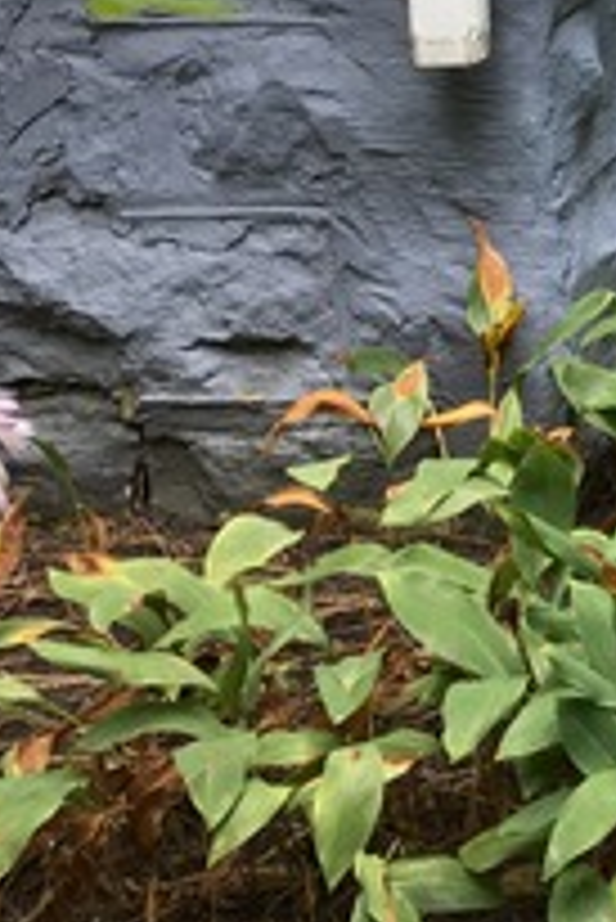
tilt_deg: -9.3
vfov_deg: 20.5
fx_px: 2408
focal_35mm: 94
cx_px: 1295
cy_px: -139
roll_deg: +0.2
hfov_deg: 12.5
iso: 32
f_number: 2.2
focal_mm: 4.15
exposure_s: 1/60
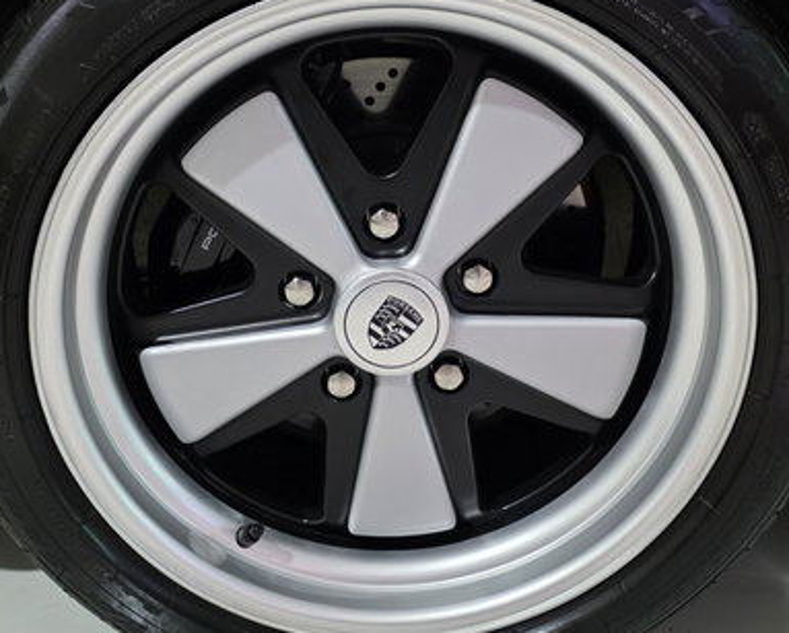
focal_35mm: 45
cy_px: 239
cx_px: 377
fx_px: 1052
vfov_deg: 33.3
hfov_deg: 41.1
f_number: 1.7
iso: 1000
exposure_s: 1/120
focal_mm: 6.3
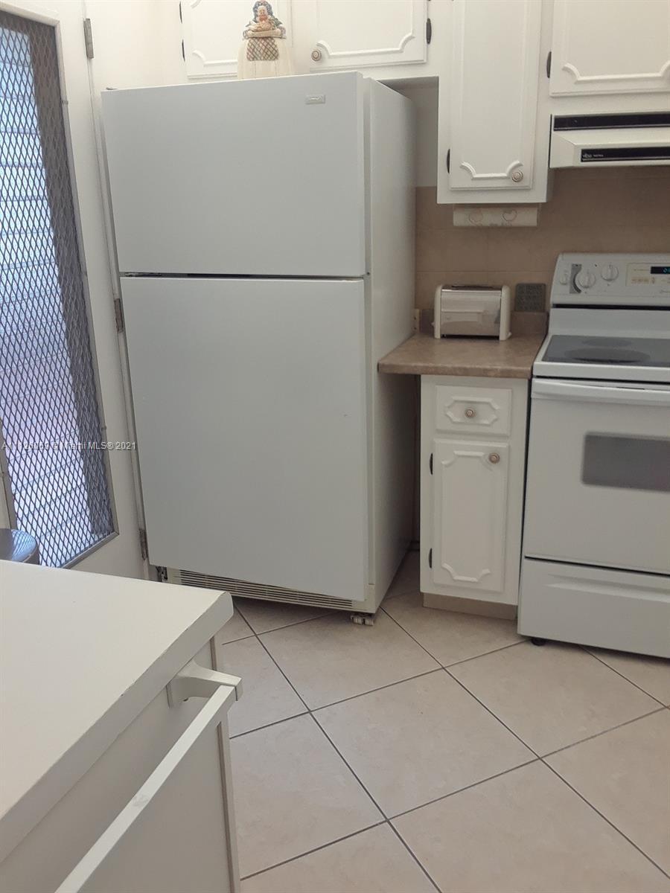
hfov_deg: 46.8
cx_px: 335
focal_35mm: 30
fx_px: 774
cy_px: 446
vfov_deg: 60.0
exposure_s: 1/30
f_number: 1.9
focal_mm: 2.47
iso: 40
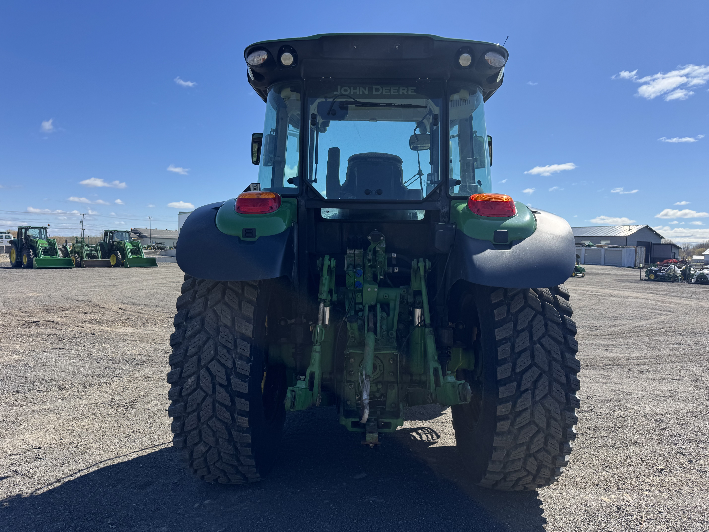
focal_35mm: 24
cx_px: 354
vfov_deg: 56.8
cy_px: 266
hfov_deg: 71.6
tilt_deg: -0.2
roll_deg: +0.3
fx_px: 492
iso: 80
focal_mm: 6.76
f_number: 1.78
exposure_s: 1/3802
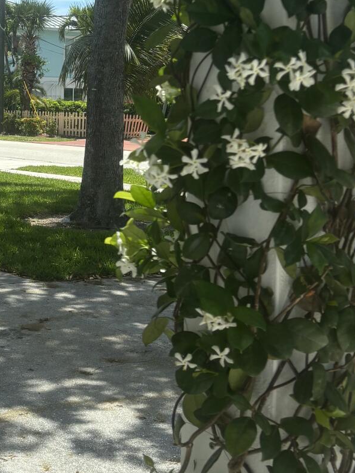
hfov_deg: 21.3
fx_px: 902
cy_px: 118
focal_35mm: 66
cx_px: -22
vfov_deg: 28.9
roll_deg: -1.5
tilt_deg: -1.7
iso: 50
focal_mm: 5.96
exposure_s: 1/3021
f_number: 1.6
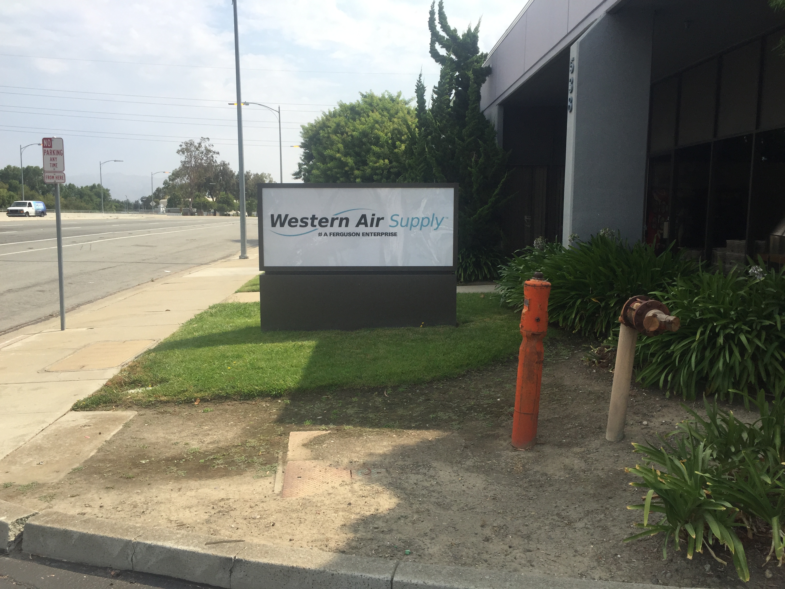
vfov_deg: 48.2
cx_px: 392
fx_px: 658
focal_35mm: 29
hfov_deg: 61.7
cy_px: 294
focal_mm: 4.15
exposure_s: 1/2083
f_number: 2.2
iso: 32
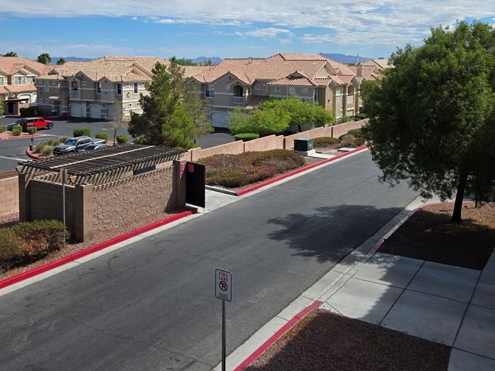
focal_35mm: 35
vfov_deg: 39.7
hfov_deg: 52.6
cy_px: 97
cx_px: 235
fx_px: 501
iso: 25
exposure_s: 1/2921
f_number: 1.8
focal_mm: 5.4
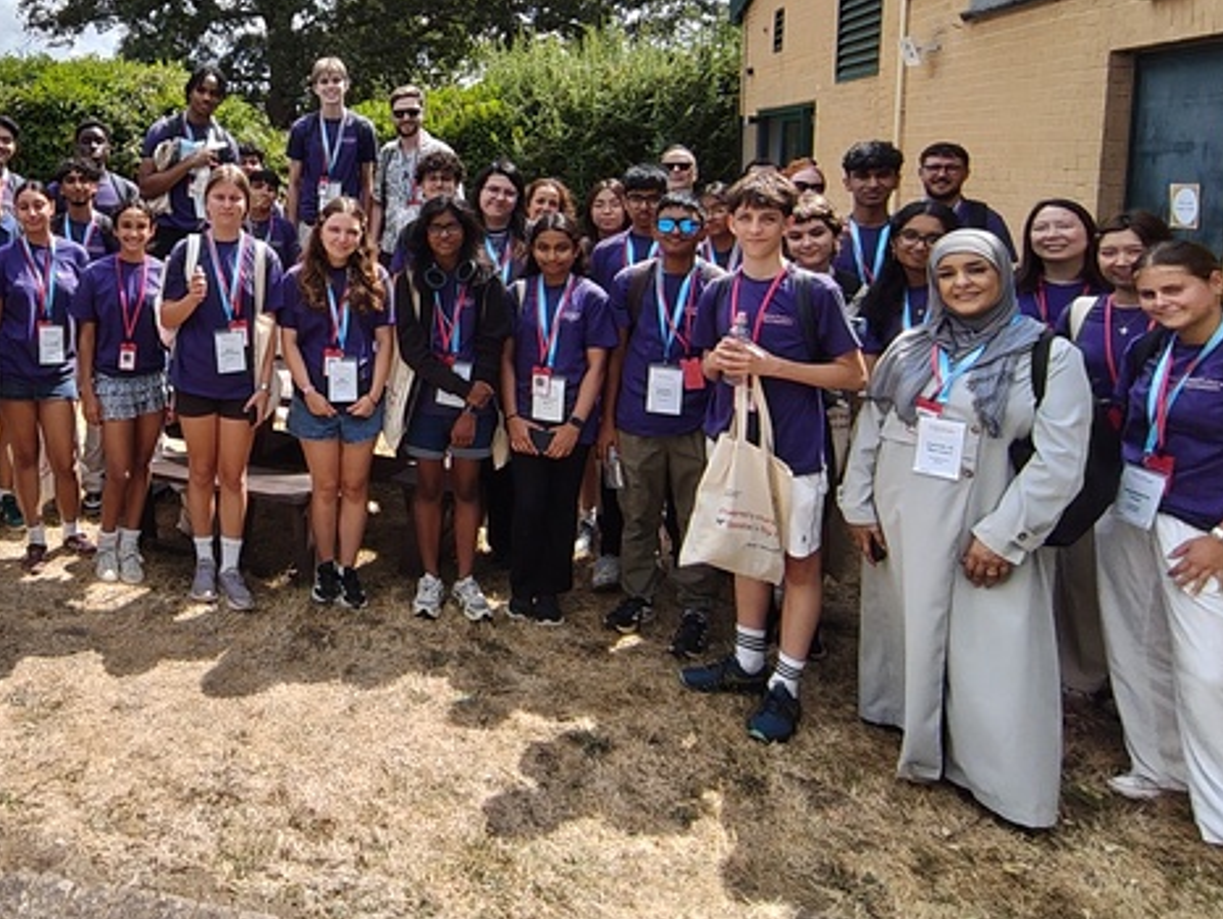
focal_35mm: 29
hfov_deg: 55.9
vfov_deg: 46.9
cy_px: 257
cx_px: 197
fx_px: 1025
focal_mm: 1.64
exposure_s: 1/1380
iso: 50
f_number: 2.2
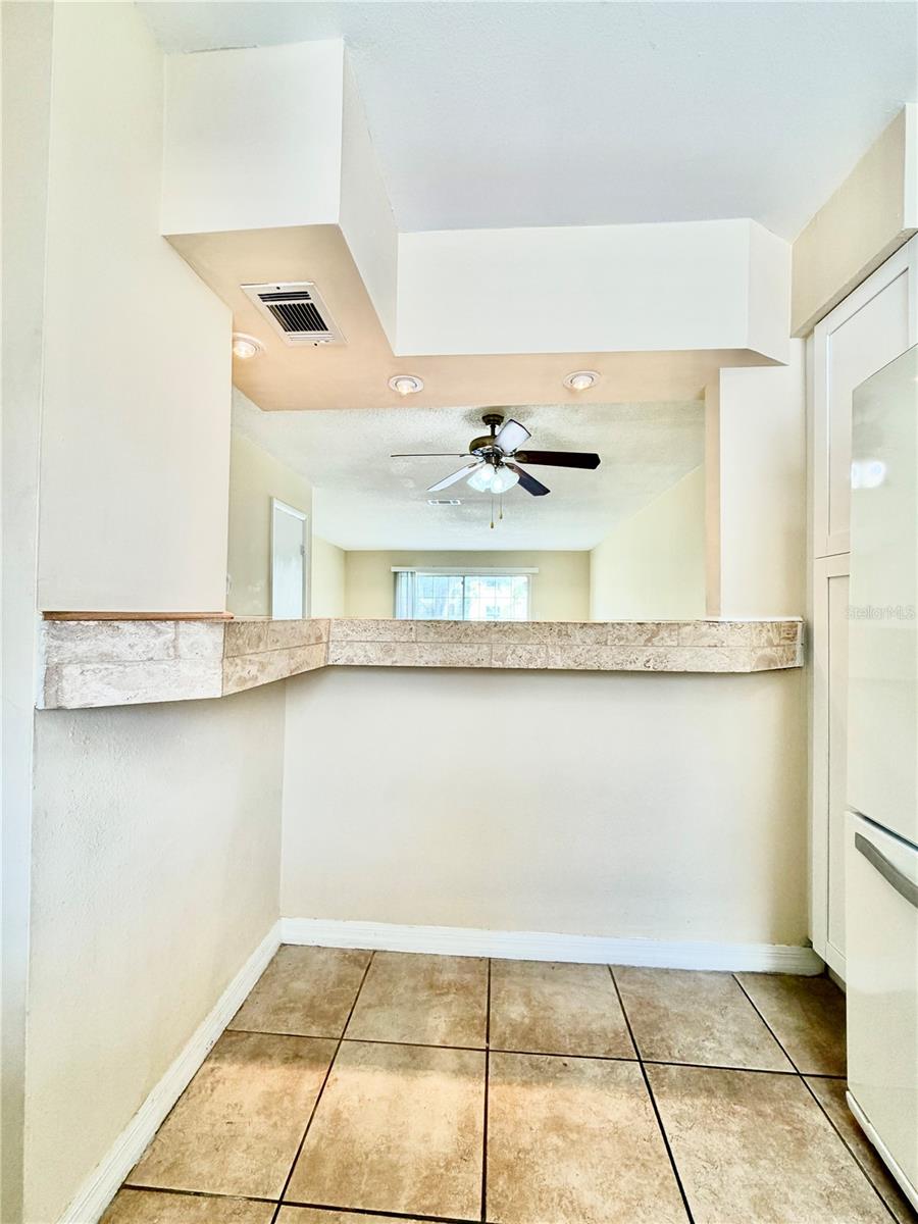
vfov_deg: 102.1
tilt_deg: +1.4
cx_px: 459
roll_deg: -0.4
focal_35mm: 14
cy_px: 612
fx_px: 495
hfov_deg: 85.7
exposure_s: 1/120
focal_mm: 2.22
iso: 100
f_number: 2.2
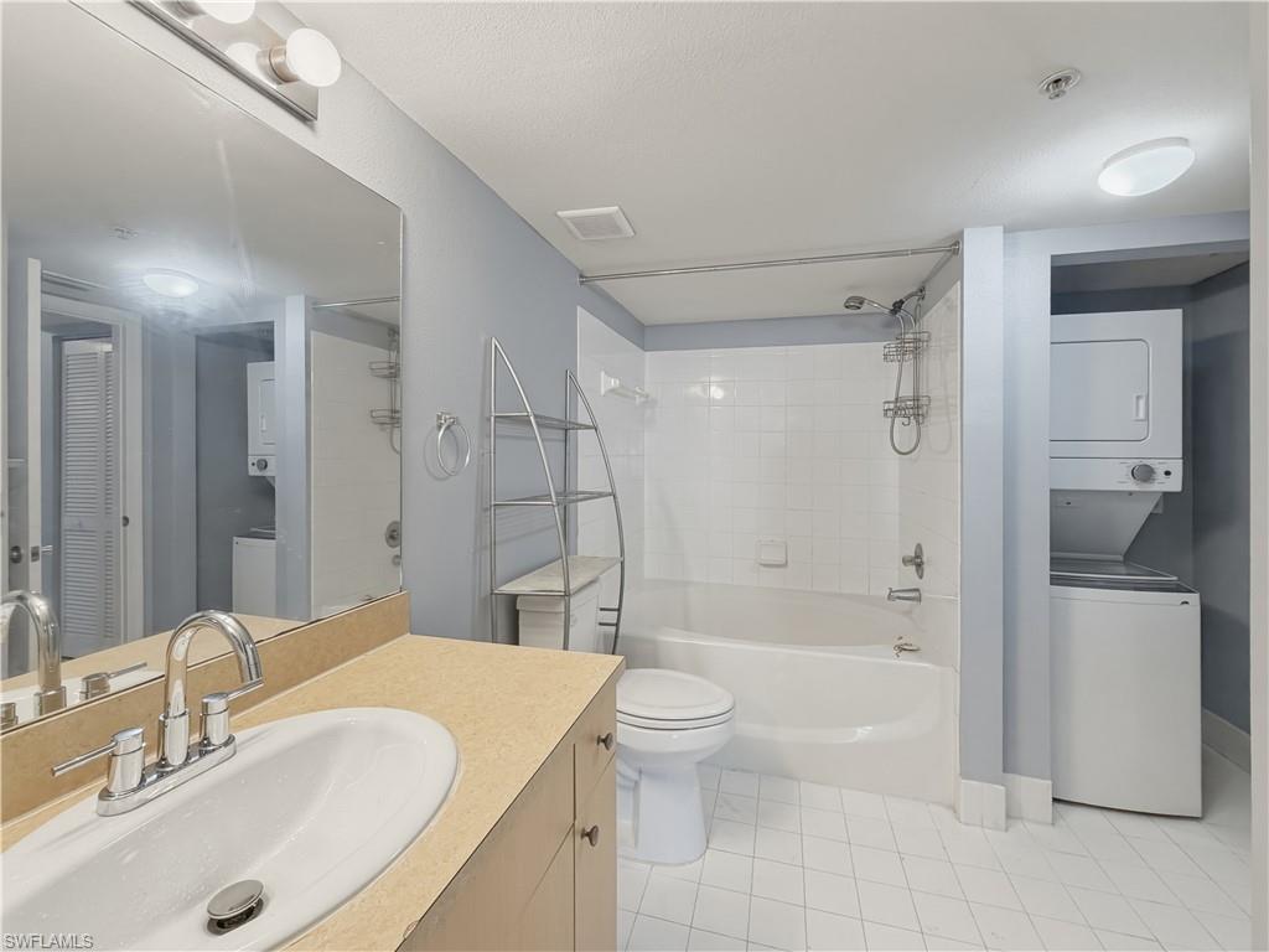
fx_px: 513
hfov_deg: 102.1
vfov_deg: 85.7
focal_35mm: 14
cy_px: 476
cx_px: 634
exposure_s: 1/60
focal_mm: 2.2
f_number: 2.2
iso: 200
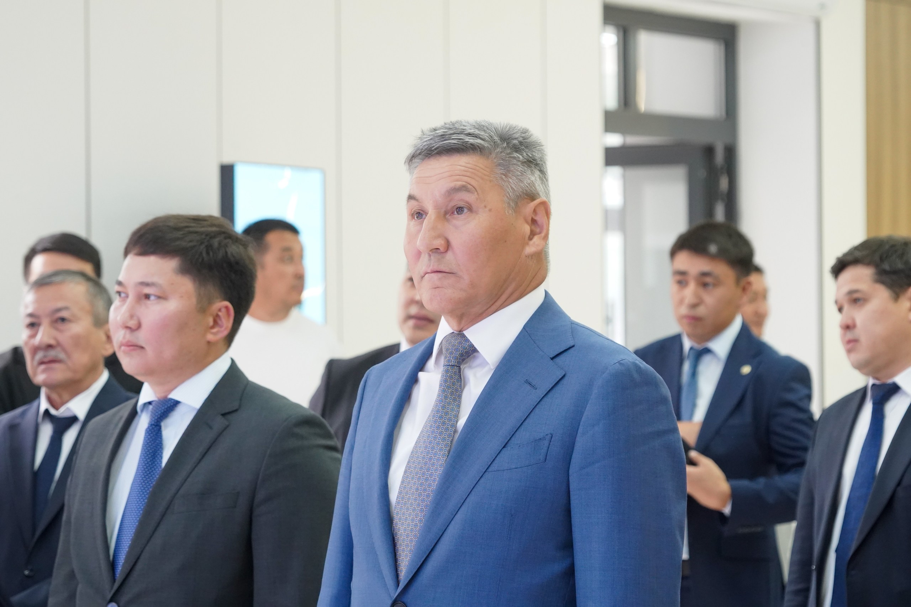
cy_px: 304
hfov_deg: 17.8
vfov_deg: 11.9
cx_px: 456
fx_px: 2910
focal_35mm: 115
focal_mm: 115
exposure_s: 1/160
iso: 5000
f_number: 7.1
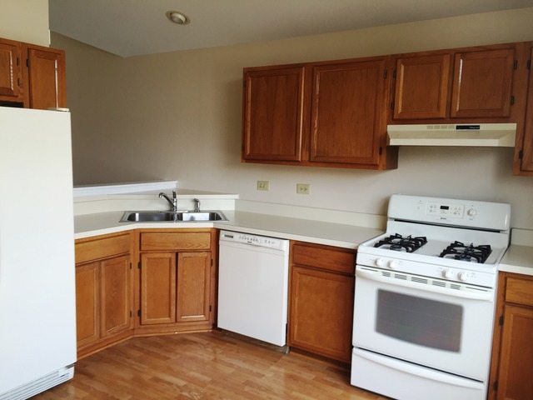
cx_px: 266
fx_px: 447
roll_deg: -1.4
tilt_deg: -6.3
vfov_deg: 48.2
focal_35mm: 29
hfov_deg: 61.7
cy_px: 200
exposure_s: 1/60
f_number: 2.2
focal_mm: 4.15
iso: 32
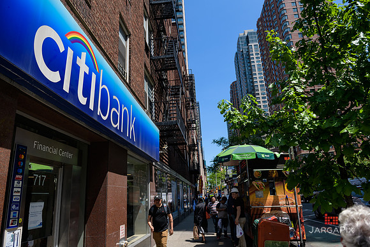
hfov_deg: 73.7
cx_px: 185
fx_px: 247
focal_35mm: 24
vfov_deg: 53.2
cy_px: 124
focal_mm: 24
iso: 200
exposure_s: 1/2000
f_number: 4
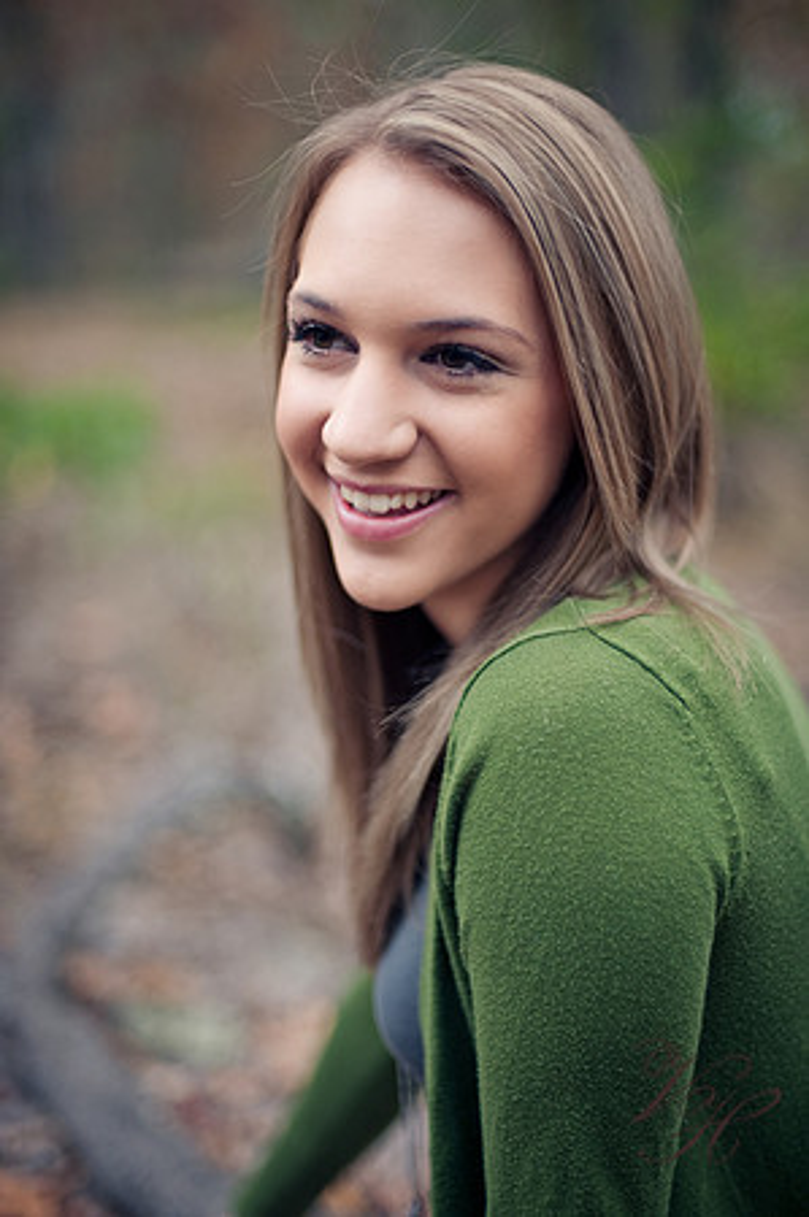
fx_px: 1689
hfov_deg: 26.9
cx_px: 404
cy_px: 608
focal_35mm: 50
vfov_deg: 39.6
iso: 200
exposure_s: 1/400
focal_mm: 50
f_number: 1.4
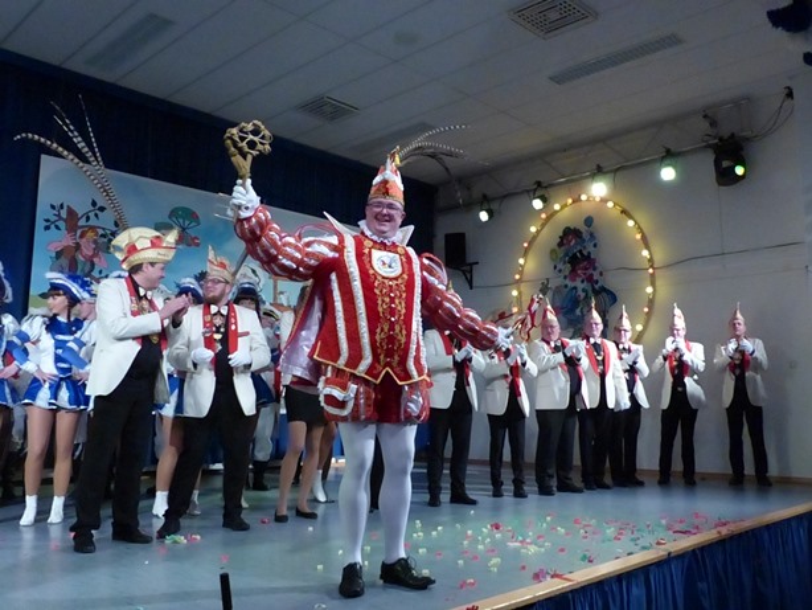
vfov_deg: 45.5
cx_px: 406
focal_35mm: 31
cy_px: 305
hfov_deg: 58.3
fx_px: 727
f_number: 4
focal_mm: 5.6
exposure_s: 1/250
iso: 1600
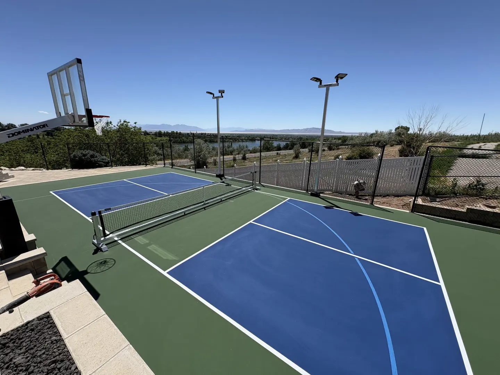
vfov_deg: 85.7
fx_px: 202
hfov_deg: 102.1
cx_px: 250
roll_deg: -0.9
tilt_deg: -16.7
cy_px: 188
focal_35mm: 14
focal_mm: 2.22
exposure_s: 1/2273
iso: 50
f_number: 2.2
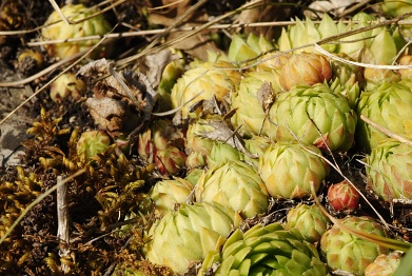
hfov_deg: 7.9
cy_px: 223
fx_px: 2992
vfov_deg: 5.3
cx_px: 236
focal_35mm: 261
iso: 100
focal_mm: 85
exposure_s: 1/200
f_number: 10
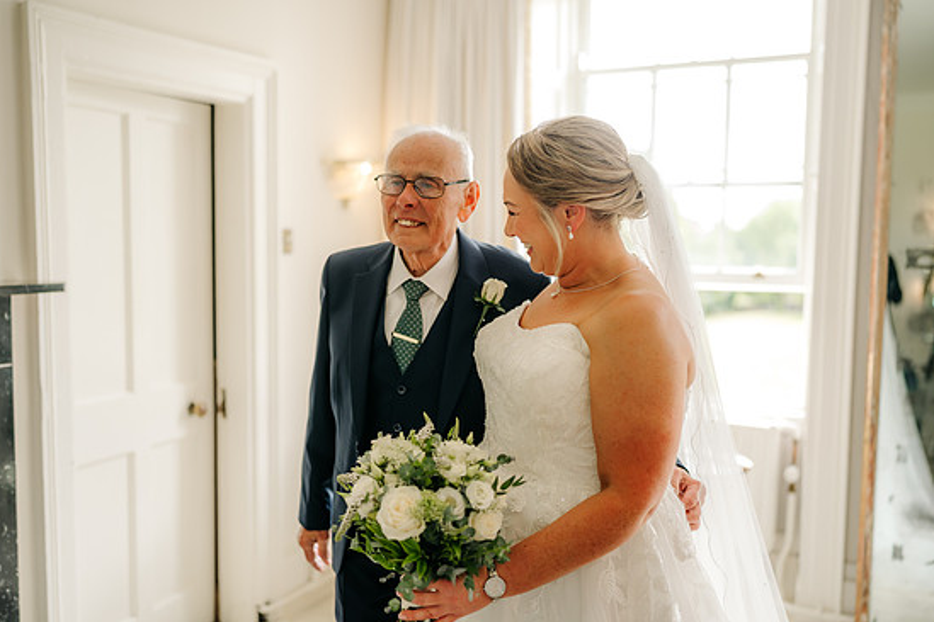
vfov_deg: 35.9
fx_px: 960
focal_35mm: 37
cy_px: 314
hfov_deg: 51.9
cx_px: 459
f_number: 1.6
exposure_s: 1/200
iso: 100
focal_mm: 35
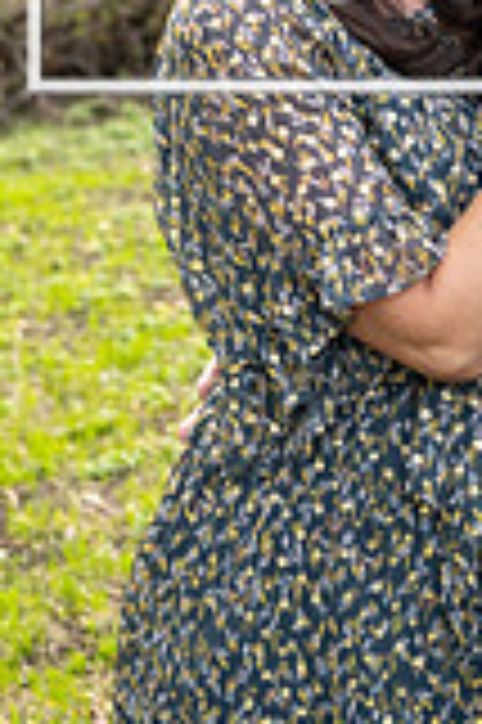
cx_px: 550
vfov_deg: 19.6
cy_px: -139
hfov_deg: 13.6
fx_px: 1972
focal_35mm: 98
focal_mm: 35
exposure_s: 1/160
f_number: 3.2
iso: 160
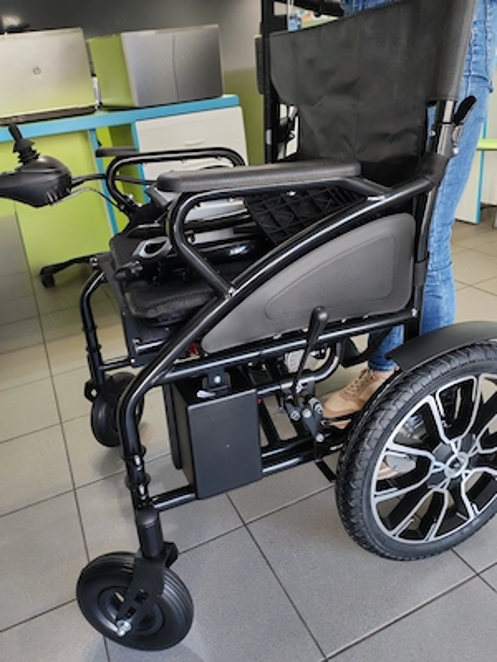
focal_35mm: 27
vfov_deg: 65.3
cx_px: 248
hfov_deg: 51.4
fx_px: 517
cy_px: 331
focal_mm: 6.12
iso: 1250
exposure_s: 1/50
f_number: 1.9
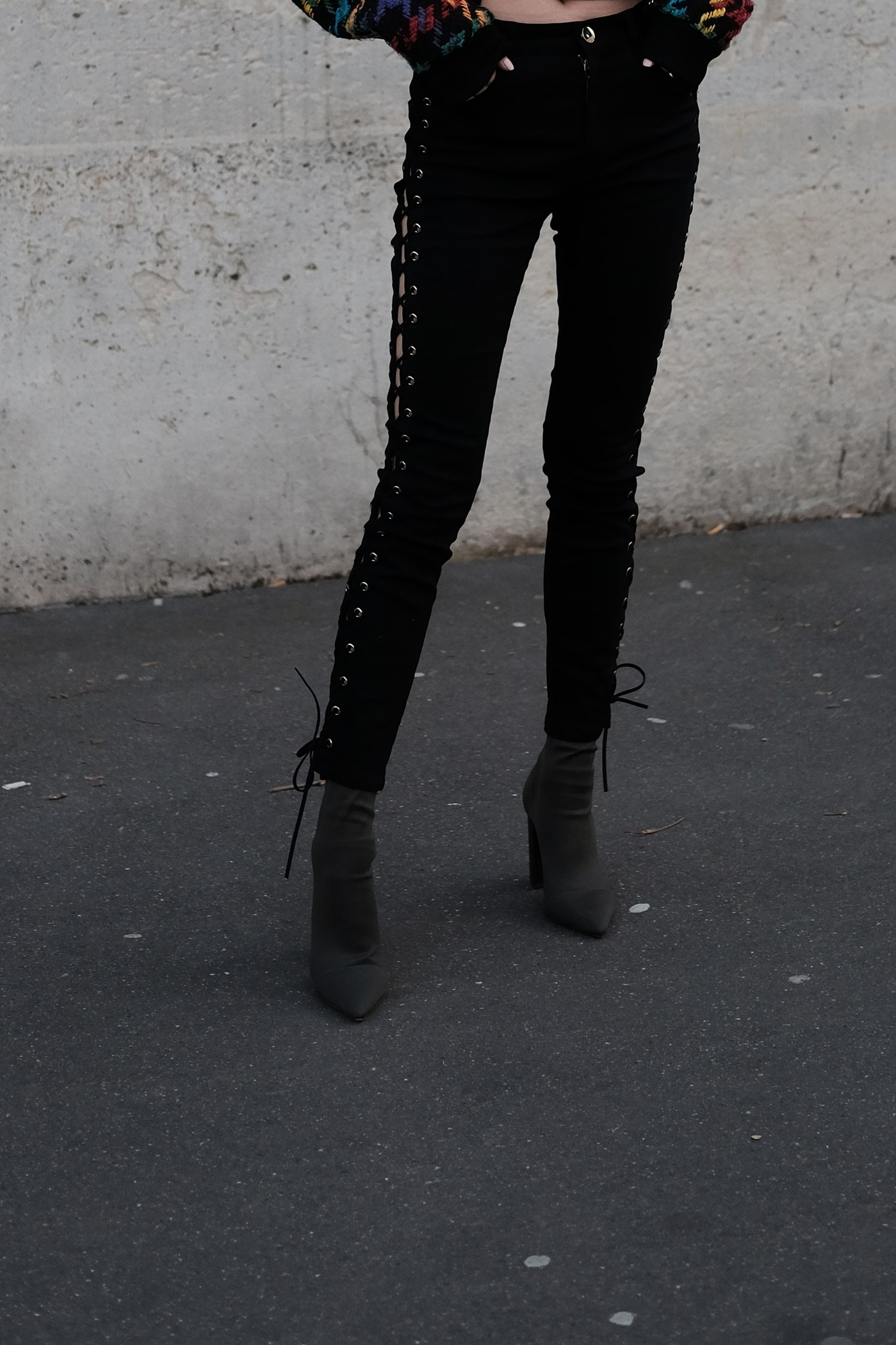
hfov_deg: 14.1
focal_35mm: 97
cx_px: 512
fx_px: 3620
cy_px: 166
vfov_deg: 20.6
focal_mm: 35
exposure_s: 1/4000
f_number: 2
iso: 800
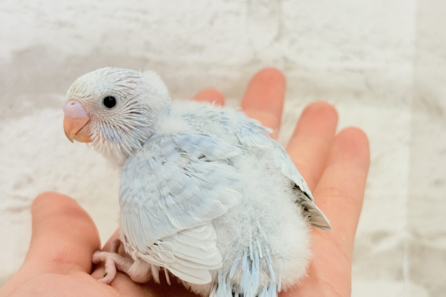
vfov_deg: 23.0
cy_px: 147
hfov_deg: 33.9
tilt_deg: -4.4
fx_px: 731
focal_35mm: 59
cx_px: 242
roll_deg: -0.7
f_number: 1.6
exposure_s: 1/100
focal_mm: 5.96
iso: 64
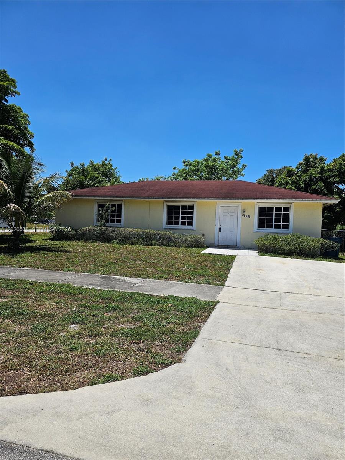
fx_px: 306
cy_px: 230
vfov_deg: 73.9
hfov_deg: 58.9
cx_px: 172
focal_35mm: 23
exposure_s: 1/1672
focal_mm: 6.3
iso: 12
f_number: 1.7
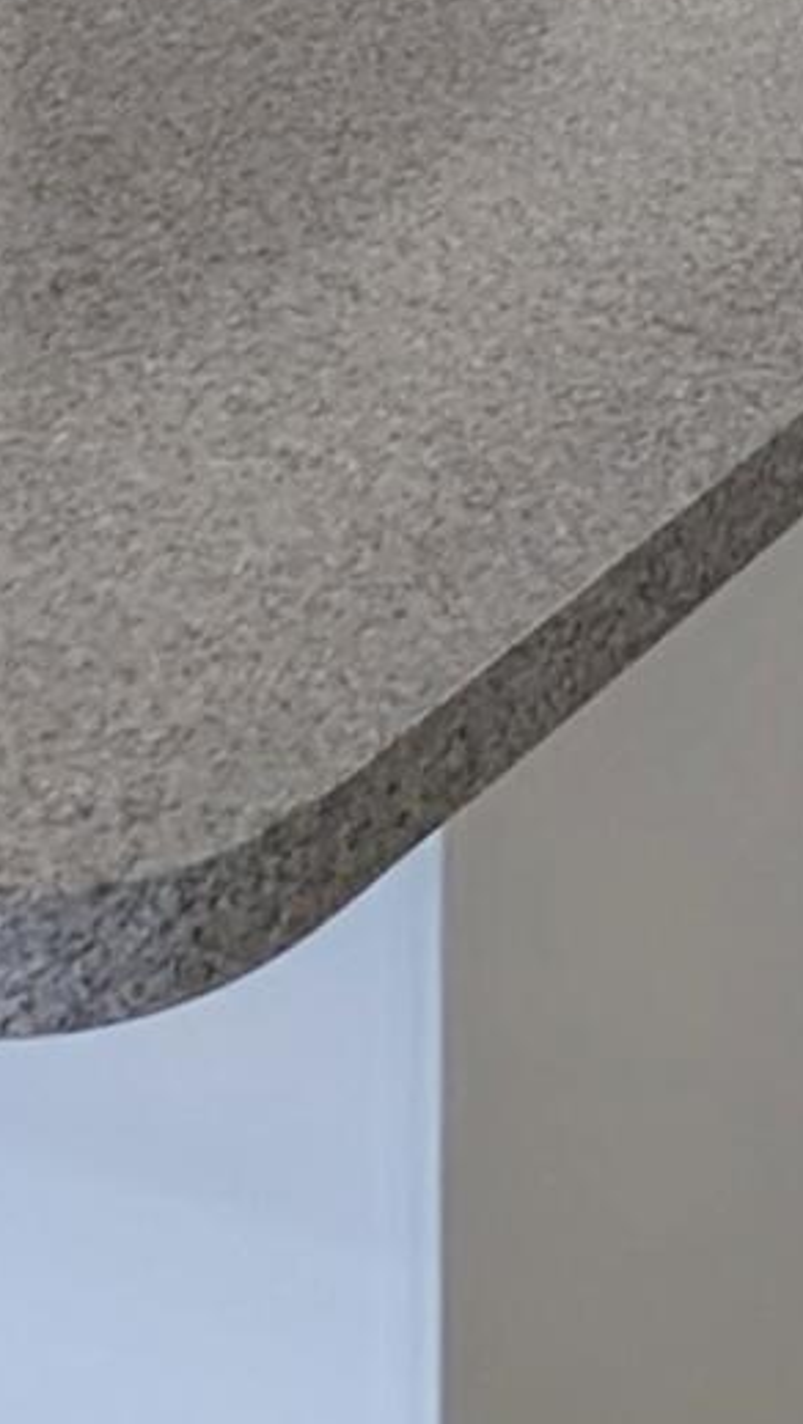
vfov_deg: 18.6
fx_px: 3817
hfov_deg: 11.3
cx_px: 1380
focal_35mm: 101
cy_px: -720
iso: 131
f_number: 2.2
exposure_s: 1/120
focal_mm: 2.35
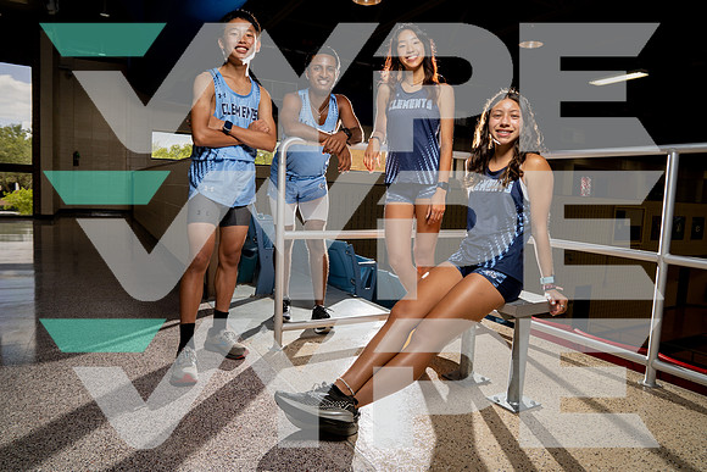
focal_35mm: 24
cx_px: 354
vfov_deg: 53.2
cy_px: 236
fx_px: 471
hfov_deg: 73.7
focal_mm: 24
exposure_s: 1/250
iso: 800
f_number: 5.6
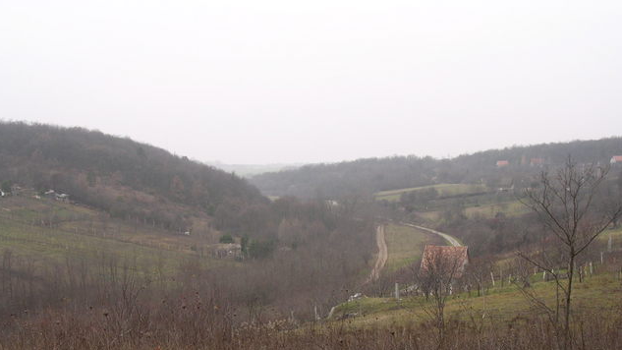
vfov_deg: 22.1
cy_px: 235
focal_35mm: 54
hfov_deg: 38.5
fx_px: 891
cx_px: 310
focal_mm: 7.5
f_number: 3.1
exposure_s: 1/43.6
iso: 100
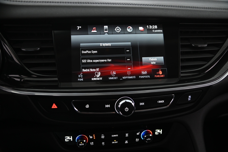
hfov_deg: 55.8
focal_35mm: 34
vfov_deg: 38.8
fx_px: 215
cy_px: 76
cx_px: 114
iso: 2000
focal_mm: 34
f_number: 4
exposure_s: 1/30
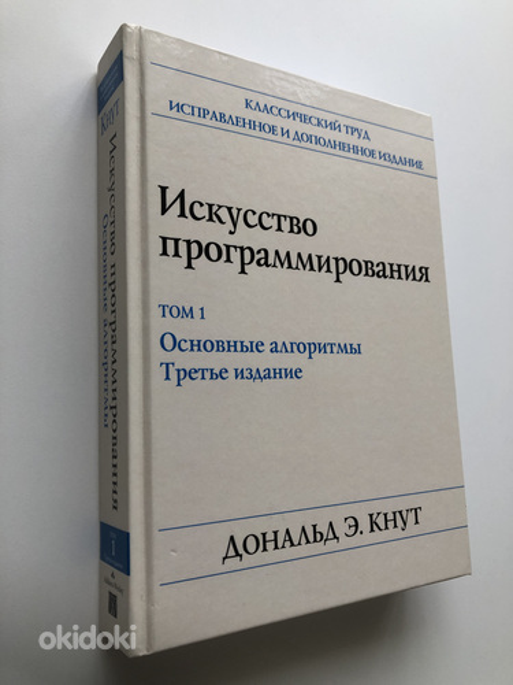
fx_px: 553
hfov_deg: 49.7
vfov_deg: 63.4
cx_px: 256
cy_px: 342
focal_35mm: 28
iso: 25
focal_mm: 3.99
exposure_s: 1/40
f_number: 1.8
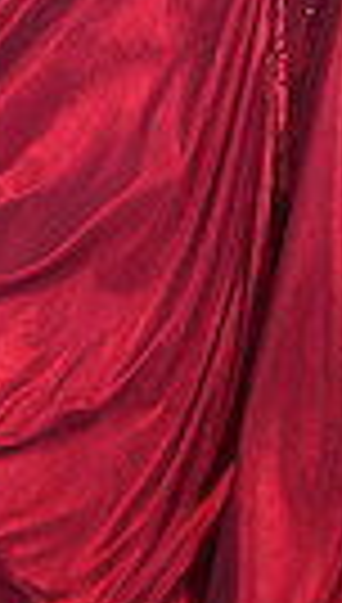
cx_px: 232
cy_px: -364
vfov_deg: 7.4
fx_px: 4566
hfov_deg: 4.3
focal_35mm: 285
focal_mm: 63
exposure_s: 1/200
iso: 2000
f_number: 5.6
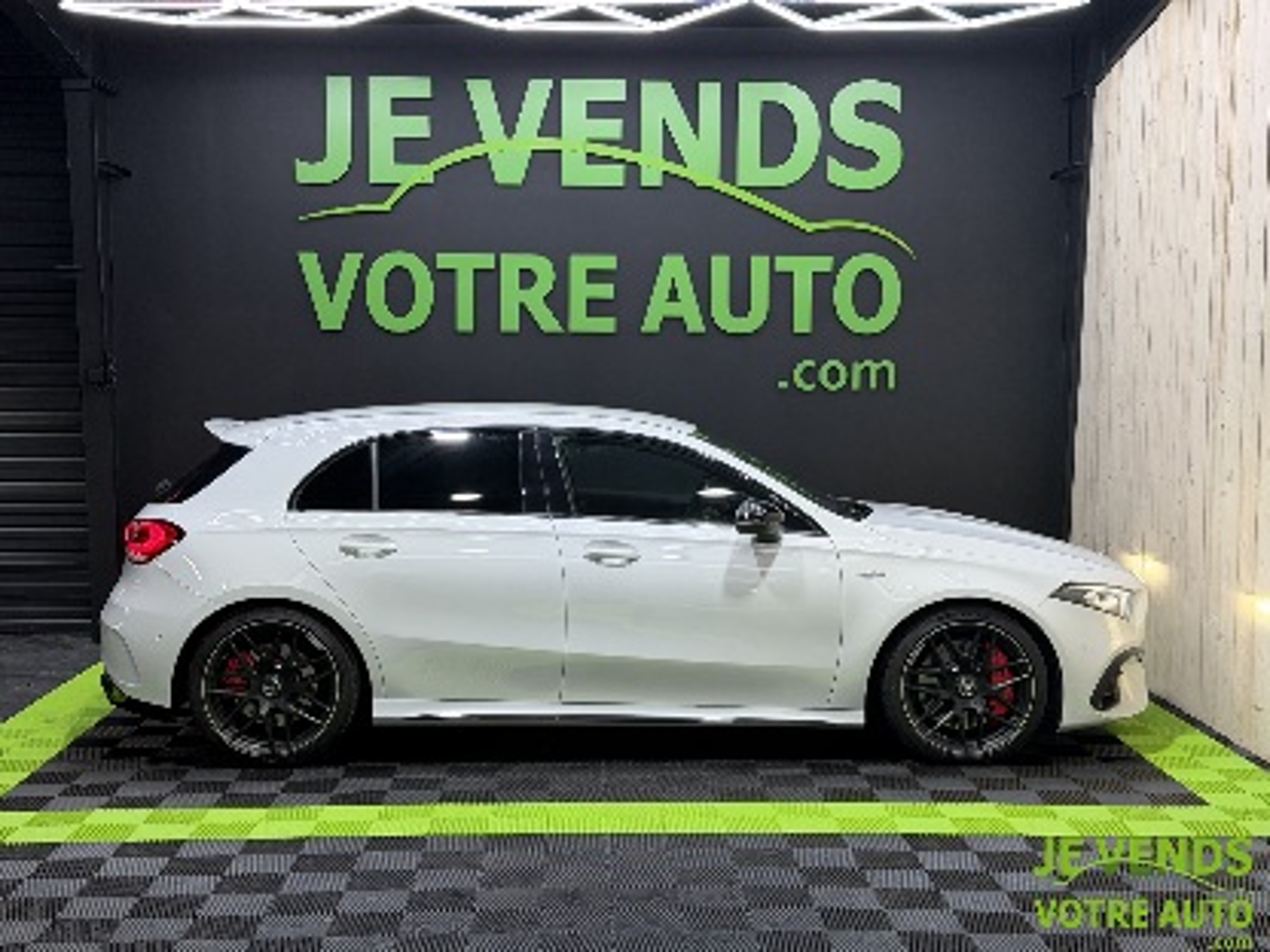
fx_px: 1761
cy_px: 476
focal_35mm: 48
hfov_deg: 39.7
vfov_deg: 30.3
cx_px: 635
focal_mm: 6.76
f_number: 1.78
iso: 50
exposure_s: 1/130
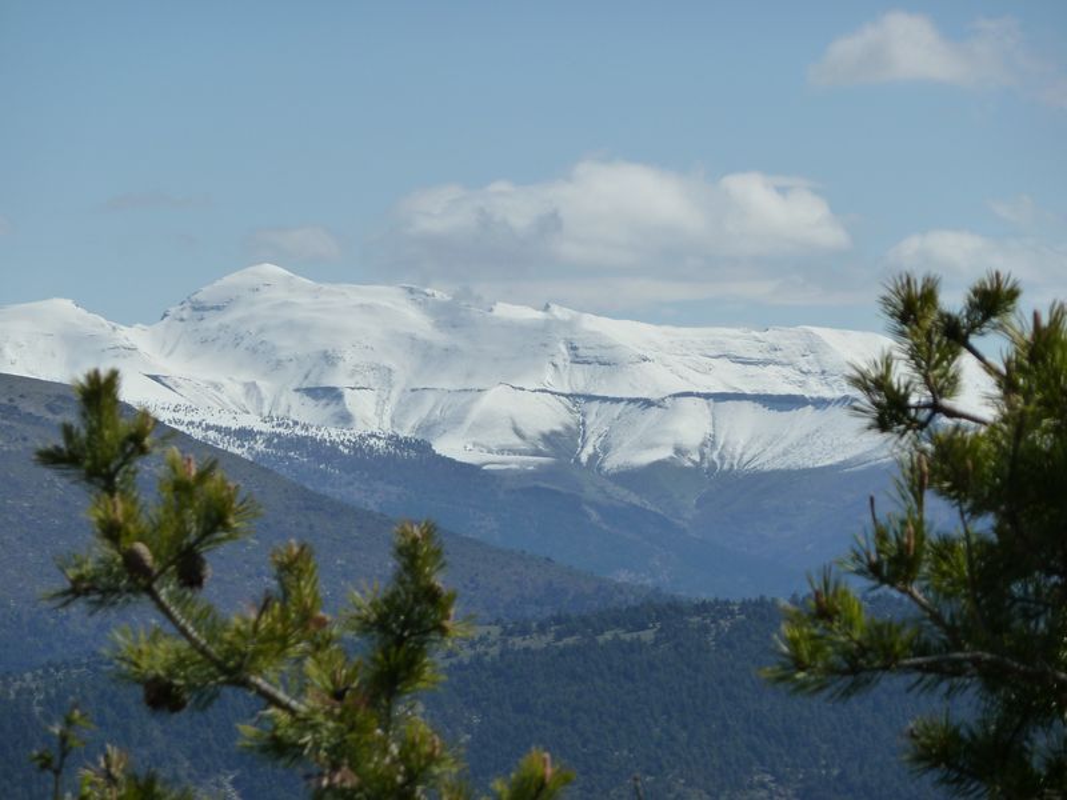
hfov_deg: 9.4
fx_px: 6473
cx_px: 534
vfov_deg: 7.1
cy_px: 400
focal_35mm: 210
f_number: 5.6
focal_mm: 34.4
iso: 125
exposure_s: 1/1000
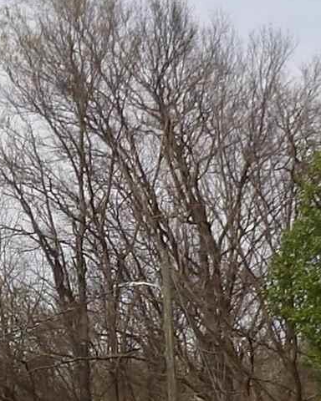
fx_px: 1781
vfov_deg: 12.2
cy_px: 623
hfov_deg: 9.8
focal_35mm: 150
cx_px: -241
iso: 100
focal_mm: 4.3
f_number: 4.6
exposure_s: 1/685
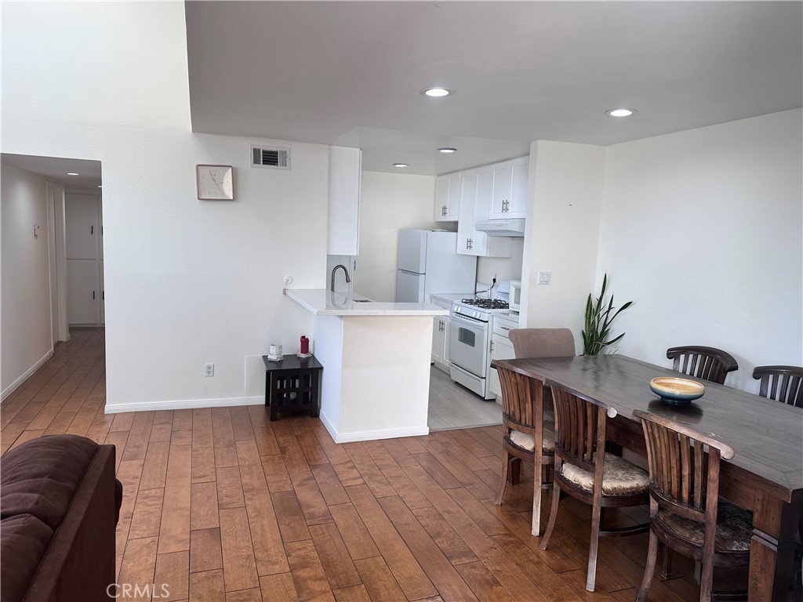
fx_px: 557
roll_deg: -2.0
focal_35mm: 24
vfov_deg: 56.8
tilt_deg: -6.3
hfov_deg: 71.6
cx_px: 402
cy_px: 301
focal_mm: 6.86
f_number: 1.78
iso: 64
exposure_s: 1/142
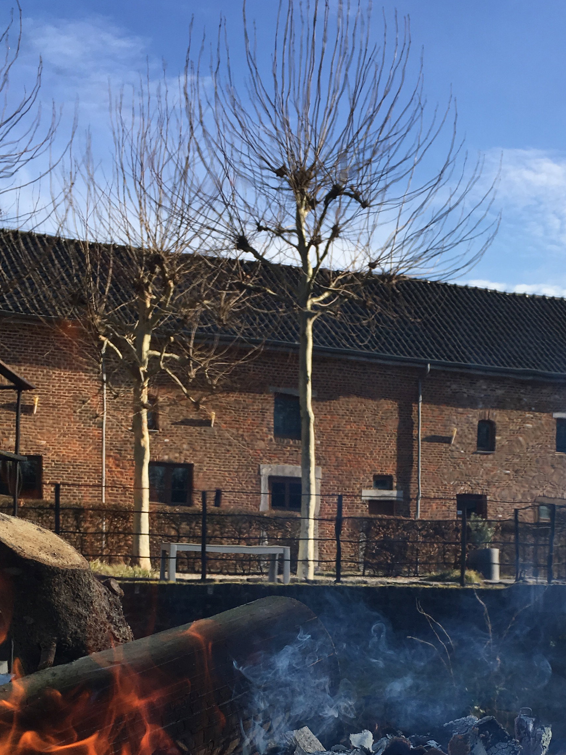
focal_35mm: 51
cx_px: 362
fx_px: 1112
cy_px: 599
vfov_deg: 36.3
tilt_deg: -3.5
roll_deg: -0.9
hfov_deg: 28.4
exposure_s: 1/894
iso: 25
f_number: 2.2
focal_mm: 4.15
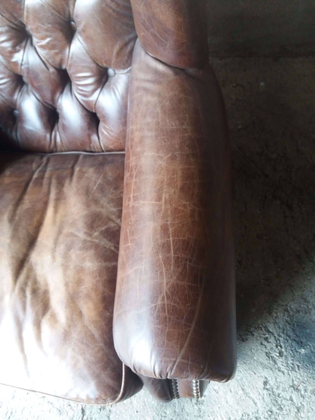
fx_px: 340
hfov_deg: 49.7
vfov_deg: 63.4
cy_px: 210
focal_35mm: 28
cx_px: 158
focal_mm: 3.7
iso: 250
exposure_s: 1/17
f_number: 1.9
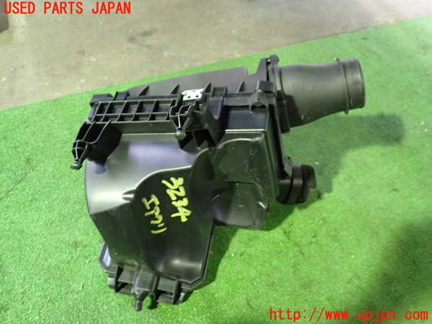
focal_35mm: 30
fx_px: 374
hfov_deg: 60.0
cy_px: 162
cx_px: 216
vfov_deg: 46.8
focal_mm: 5.4
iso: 800
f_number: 2.3
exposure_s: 1/13
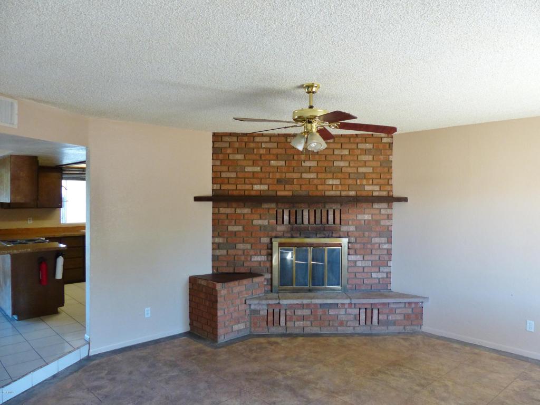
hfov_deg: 67.3
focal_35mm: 26
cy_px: 202
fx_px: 406
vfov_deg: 53.1
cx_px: 270
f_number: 2.8
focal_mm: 4.5
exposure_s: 1/60
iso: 250
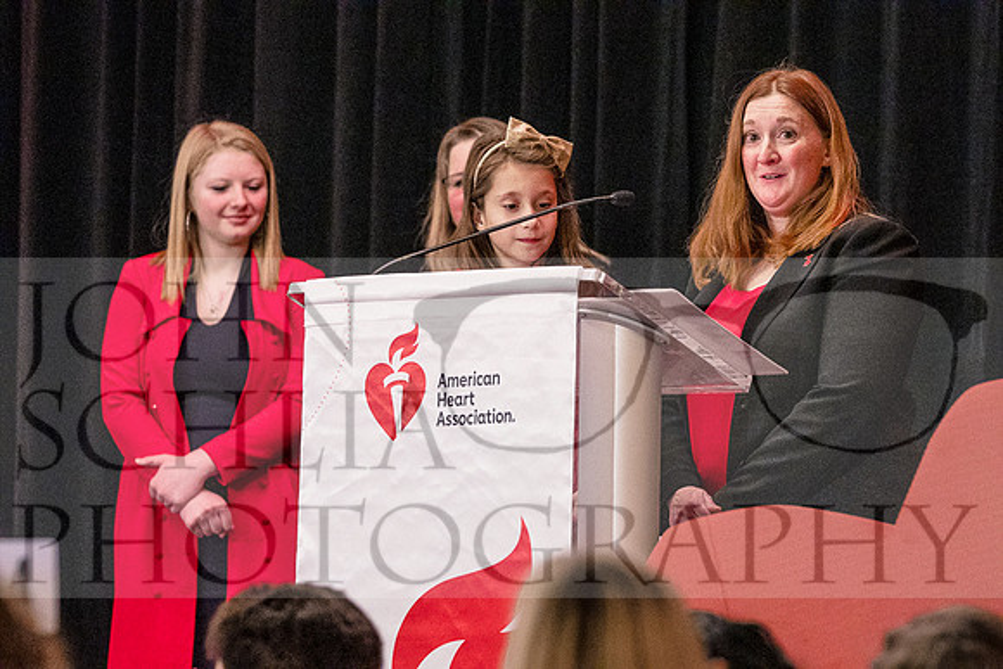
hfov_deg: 9.3
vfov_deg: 6.2
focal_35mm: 222
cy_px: 334
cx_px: 502
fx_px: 6186
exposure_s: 1/125
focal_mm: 148
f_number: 4
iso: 6400
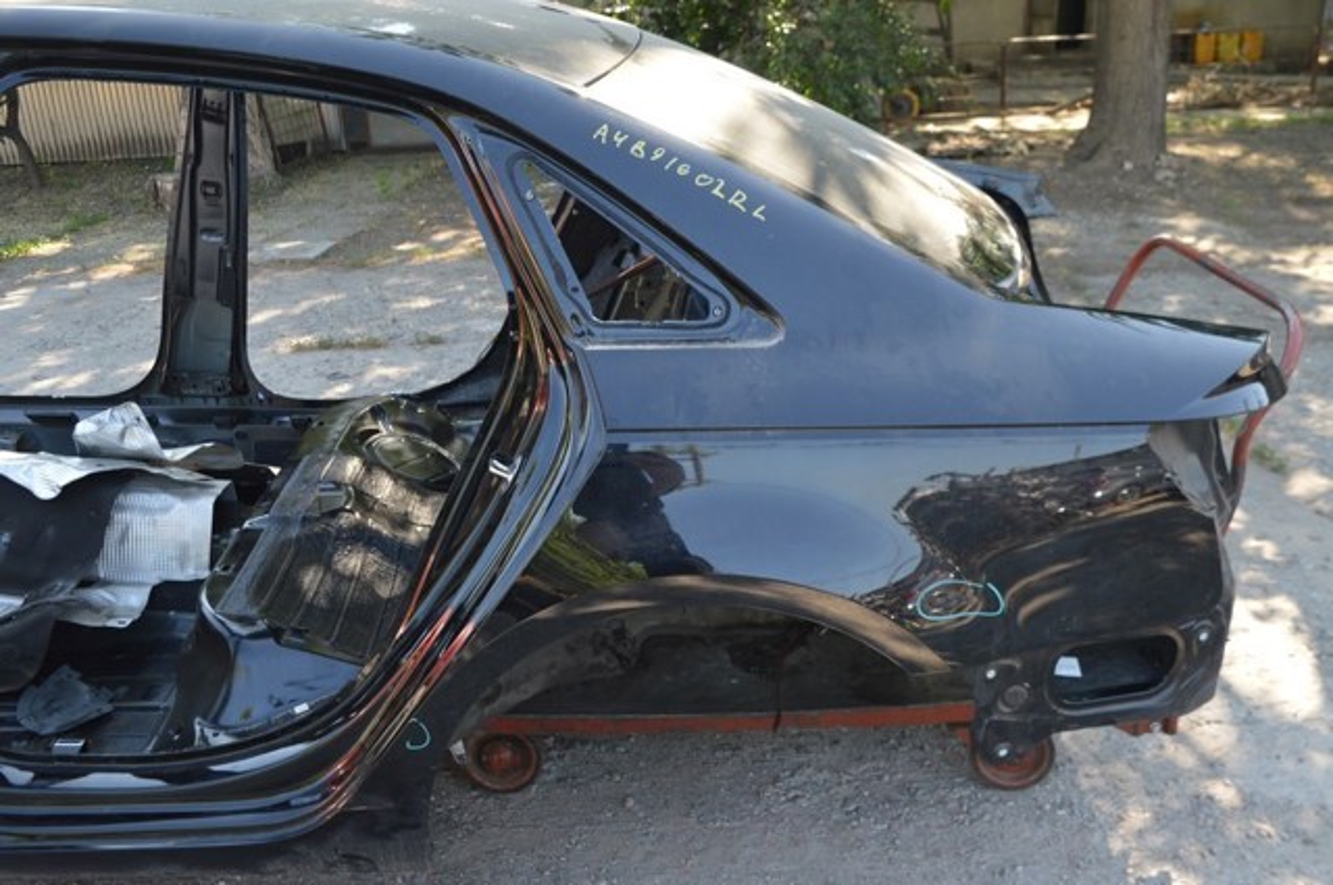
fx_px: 1331
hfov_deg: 53.2
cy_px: 442
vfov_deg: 36.8
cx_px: 666
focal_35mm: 36
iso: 320
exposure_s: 1/125
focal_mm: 24
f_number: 5.6
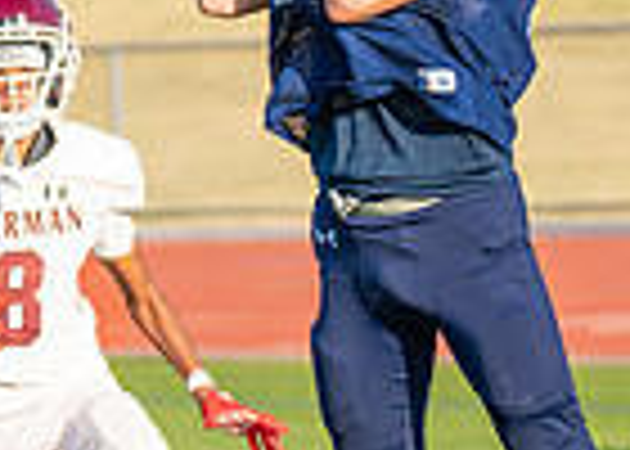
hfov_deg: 4.0
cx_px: 439
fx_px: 9072
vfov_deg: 2.8
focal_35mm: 507
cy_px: 330
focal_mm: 94
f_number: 2.8
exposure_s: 1/3200
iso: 320
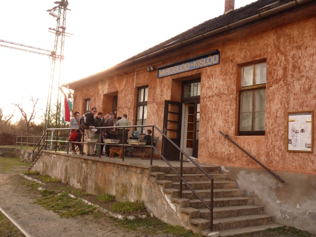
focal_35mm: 36
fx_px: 329
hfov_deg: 51.3
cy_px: 118
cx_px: 161
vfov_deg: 39.7
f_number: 4
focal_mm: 6.2
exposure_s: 1/125
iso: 100
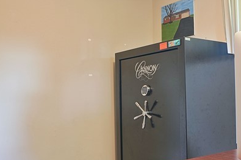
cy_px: 93
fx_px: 294
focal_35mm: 44
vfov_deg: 30.4
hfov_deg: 44.1
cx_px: 152
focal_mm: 16
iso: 400
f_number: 7.1
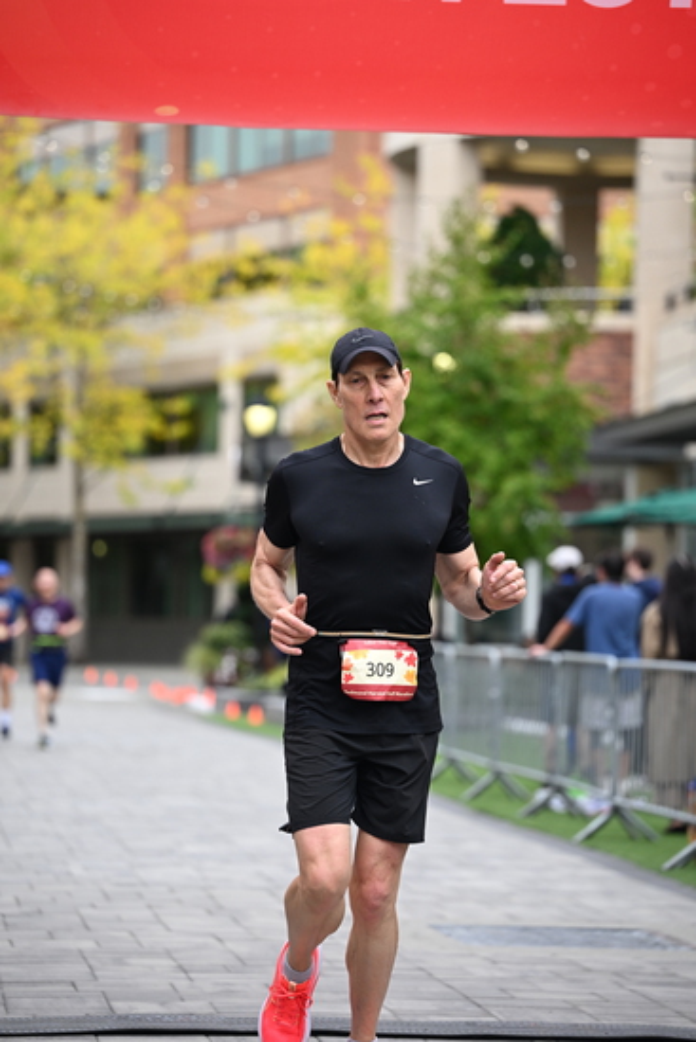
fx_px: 3478
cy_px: 521
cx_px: 348
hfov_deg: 11.4
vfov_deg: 17.1
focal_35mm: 120
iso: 640
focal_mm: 120
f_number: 2.8
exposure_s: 1/2000
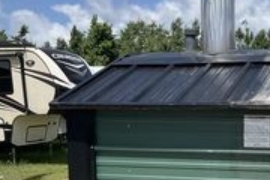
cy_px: 182
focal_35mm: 67
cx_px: 258
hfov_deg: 28.5
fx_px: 502
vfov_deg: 19.7
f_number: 1.8
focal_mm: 3
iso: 25
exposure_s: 1/1912
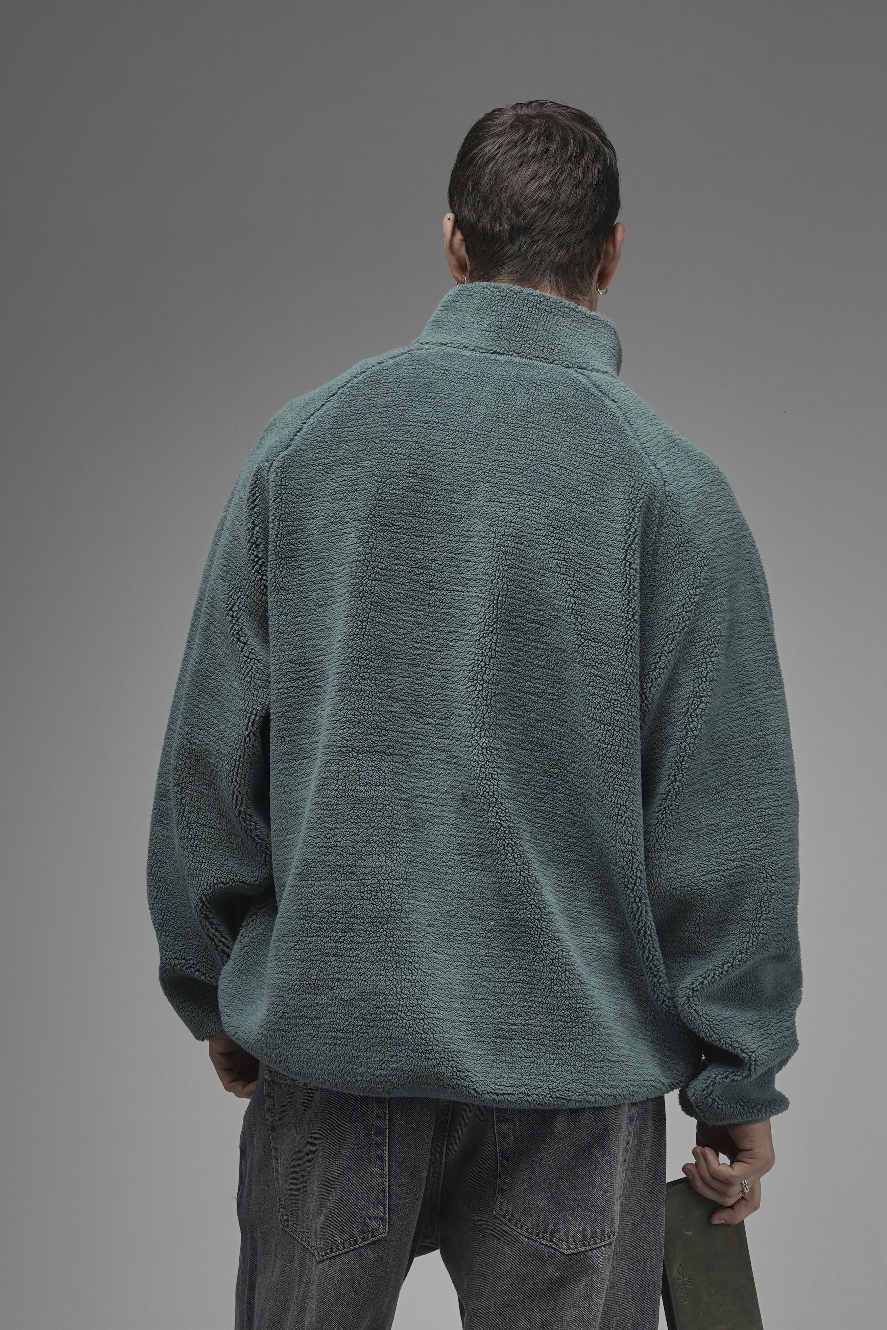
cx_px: 444
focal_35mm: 75
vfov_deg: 27.0
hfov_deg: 18.2
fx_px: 2772
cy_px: 665
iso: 64
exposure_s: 1/125
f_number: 8
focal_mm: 50
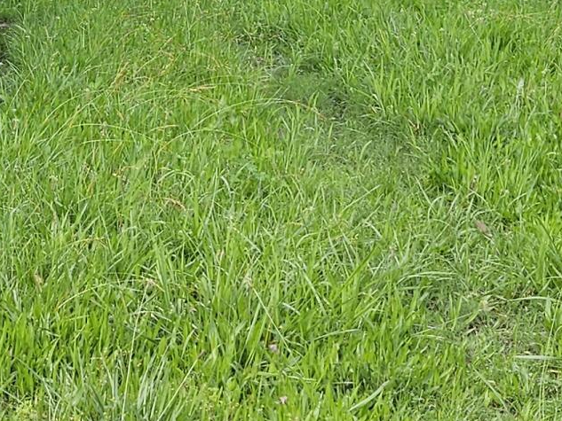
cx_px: 183
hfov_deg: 18.0
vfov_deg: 13.3
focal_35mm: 109
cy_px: -66
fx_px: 1770
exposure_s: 1/438
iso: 25
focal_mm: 5.4
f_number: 1.8
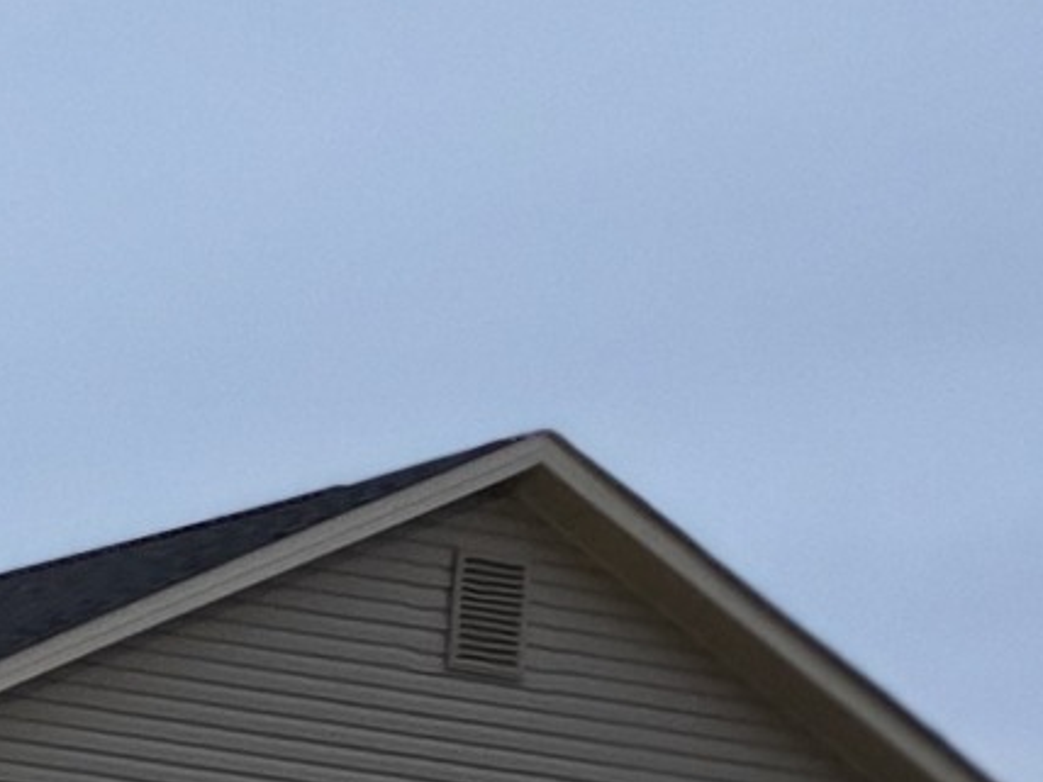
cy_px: 1571
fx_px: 4972
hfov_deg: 8.8
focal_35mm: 165
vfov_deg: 8.5
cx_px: -2486
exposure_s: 1/120
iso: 800
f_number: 1.7
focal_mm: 6.3
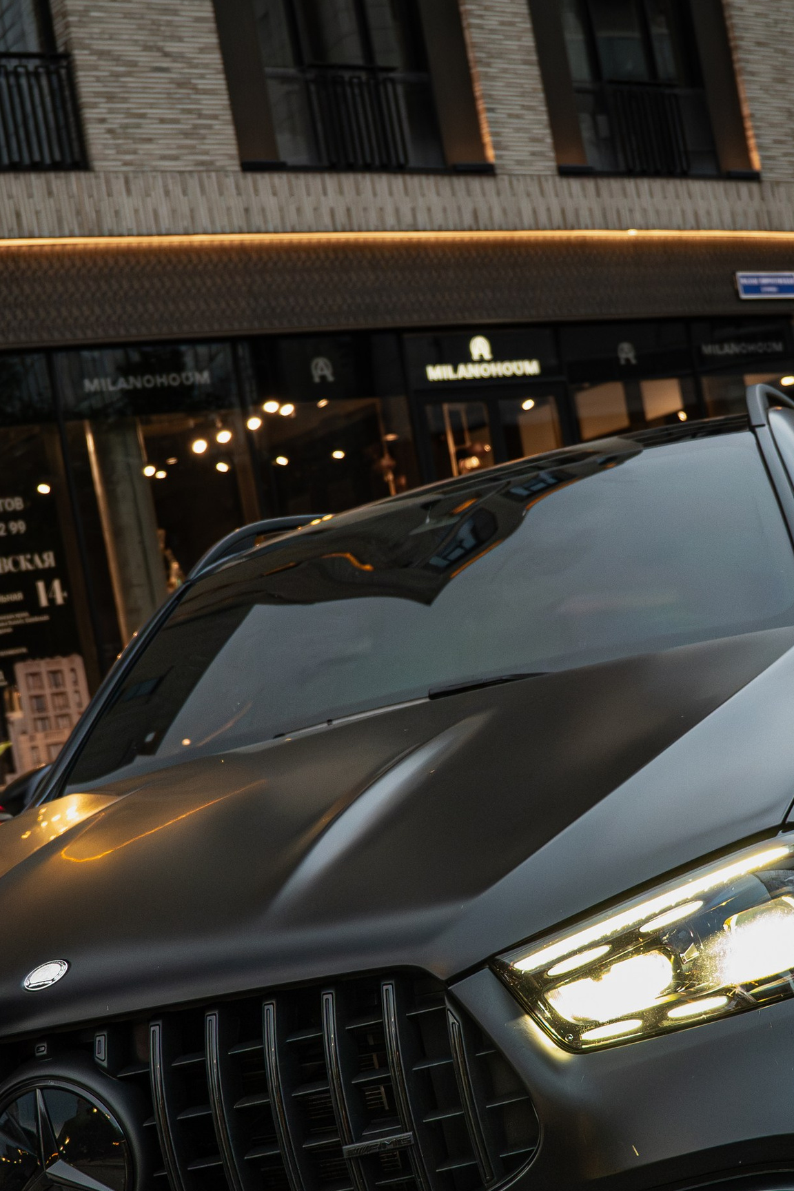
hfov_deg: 22.6
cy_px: 868
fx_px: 1985
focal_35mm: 60
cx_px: 424
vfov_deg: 32.9
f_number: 2.8
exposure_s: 1/100
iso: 1600
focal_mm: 18
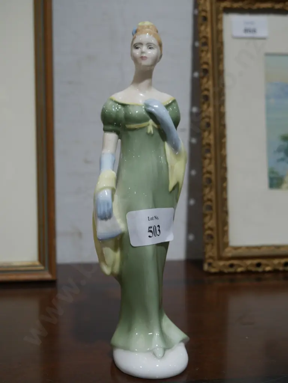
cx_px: 144
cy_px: 192
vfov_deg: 38.2
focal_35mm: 50
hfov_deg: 29.1
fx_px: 554
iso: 320
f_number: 5.3
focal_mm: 25
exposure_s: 1/60
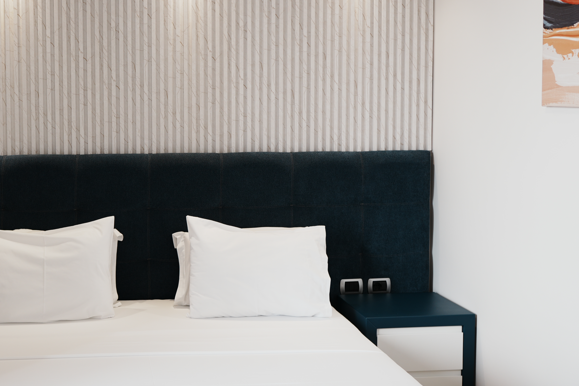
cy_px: 156
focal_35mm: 43
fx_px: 692
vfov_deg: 31.1
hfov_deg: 44.1
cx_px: 154
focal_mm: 16
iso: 64
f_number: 1.8
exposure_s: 1/125
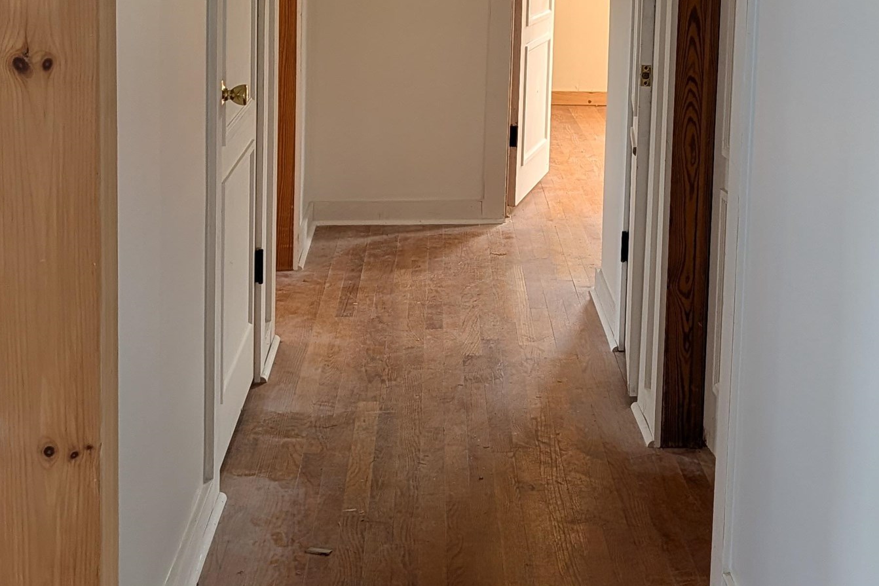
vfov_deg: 23.1
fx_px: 1392
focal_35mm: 57
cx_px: 630
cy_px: 39
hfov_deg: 34.5
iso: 31
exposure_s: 1/120
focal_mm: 6.9
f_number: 1.68
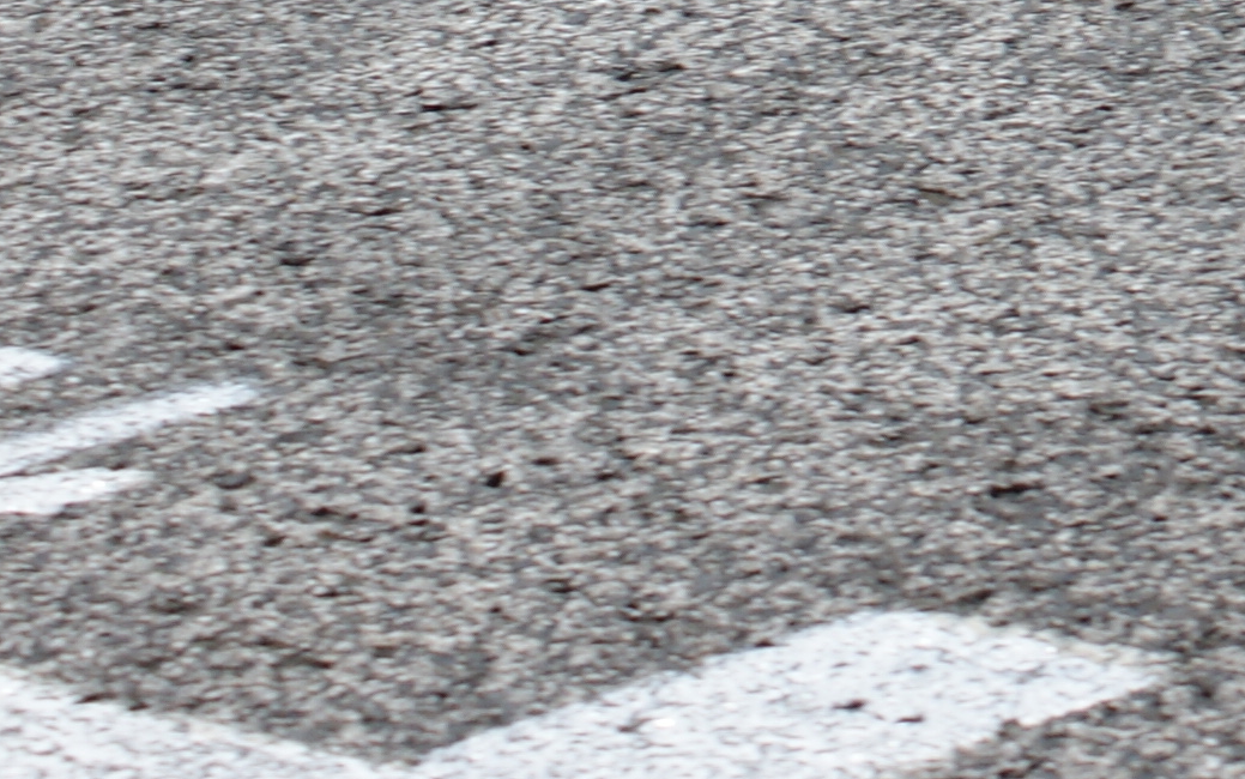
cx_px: 2280
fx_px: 12600
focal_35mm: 371
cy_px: -938
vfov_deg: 3.5
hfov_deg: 5.6
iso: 100
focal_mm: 55
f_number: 8
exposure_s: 1/320
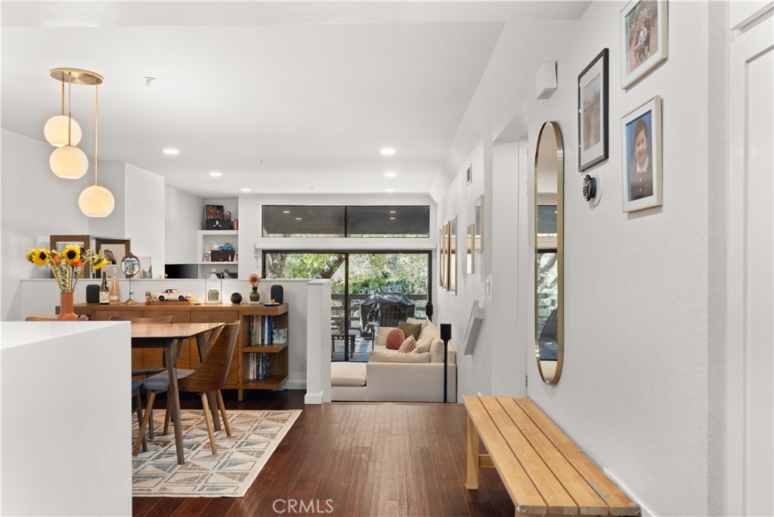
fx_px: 602
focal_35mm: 28
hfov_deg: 65.5
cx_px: 387
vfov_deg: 46.4
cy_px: 258
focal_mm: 28
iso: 250
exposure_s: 2
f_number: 9
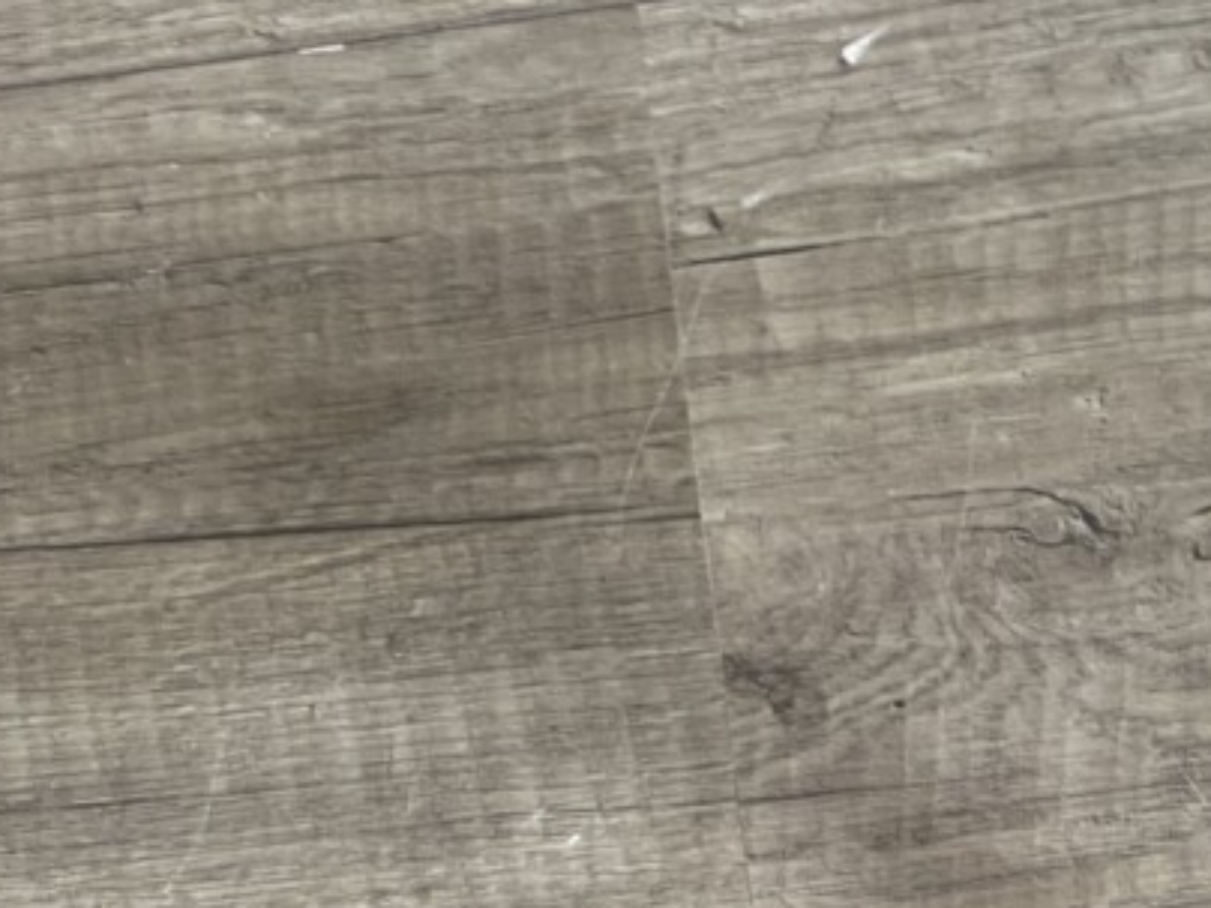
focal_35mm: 190
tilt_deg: -61.8
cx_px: 1469
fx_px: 6647
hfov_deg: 10.2
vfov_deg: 7.8
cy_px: 420
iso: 125
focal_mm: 7.5
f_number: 2.2
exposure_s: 1/50
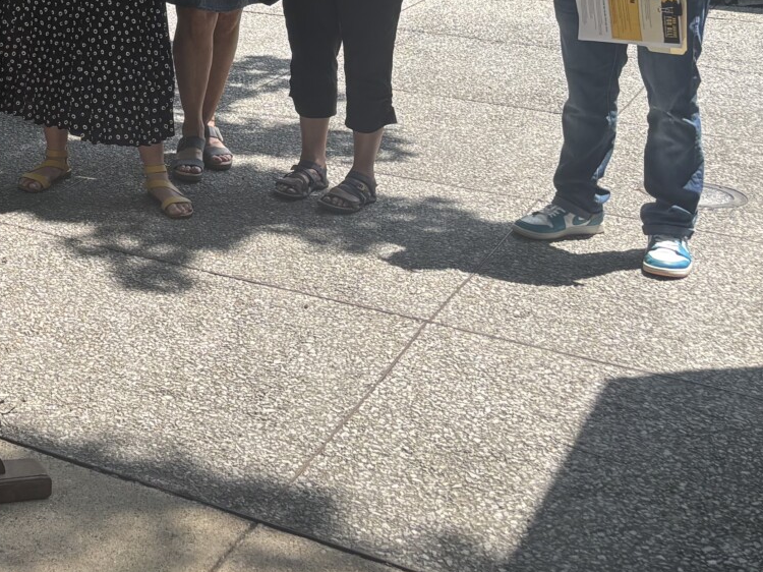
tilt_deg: -7.3
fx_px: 1564
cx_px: -211
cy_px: -68
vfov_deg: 19.8
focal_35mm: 71
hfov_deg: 24.2
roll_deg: -1.4
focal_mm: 5.96
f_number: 1.6
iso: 50
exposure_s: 1/894
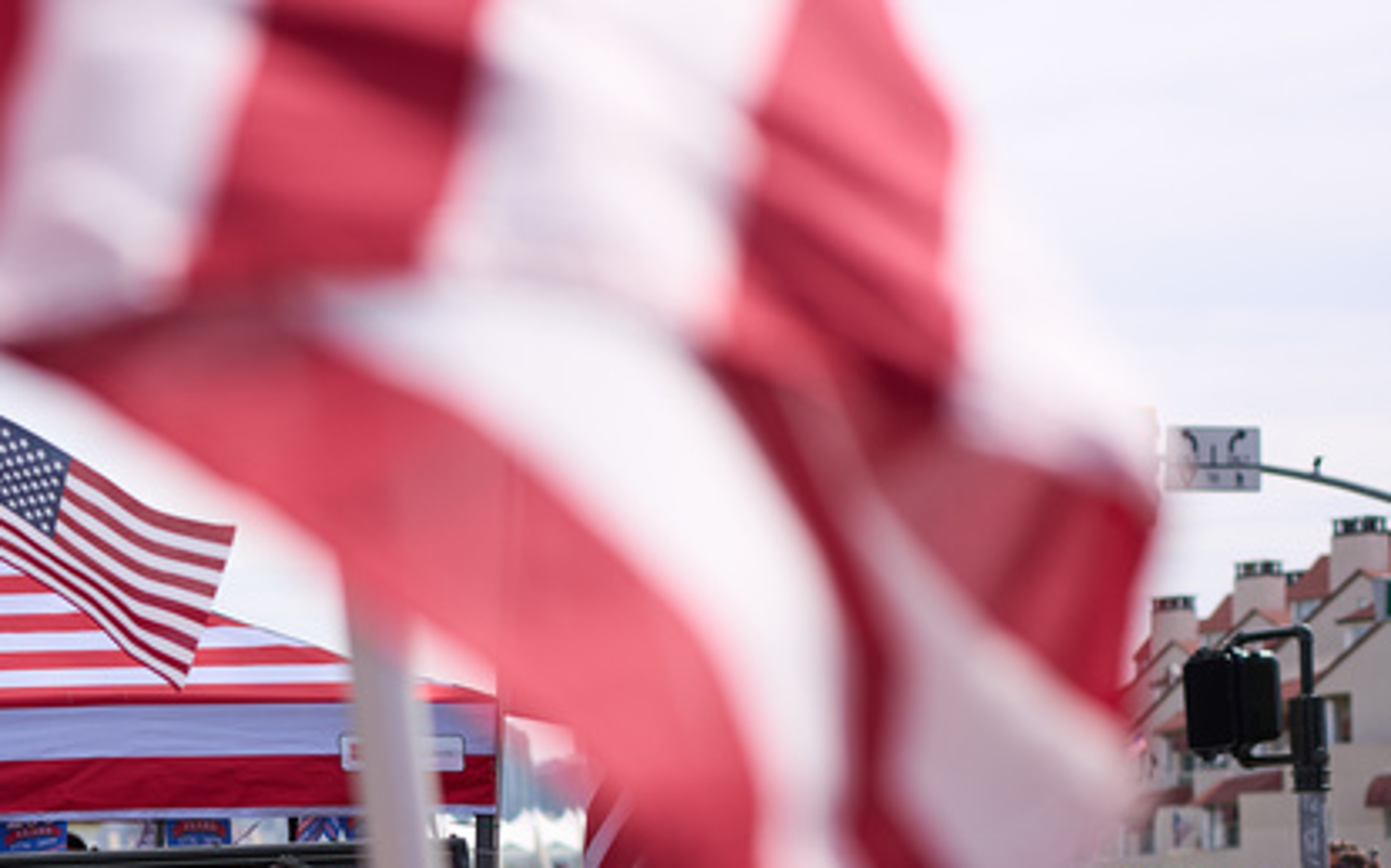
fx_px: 3335
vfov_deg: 14.4
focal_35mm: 88
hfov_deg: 22.5
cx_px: -60
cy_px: 985
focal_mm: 35
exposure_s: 1/4000
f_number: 1.8
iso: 100
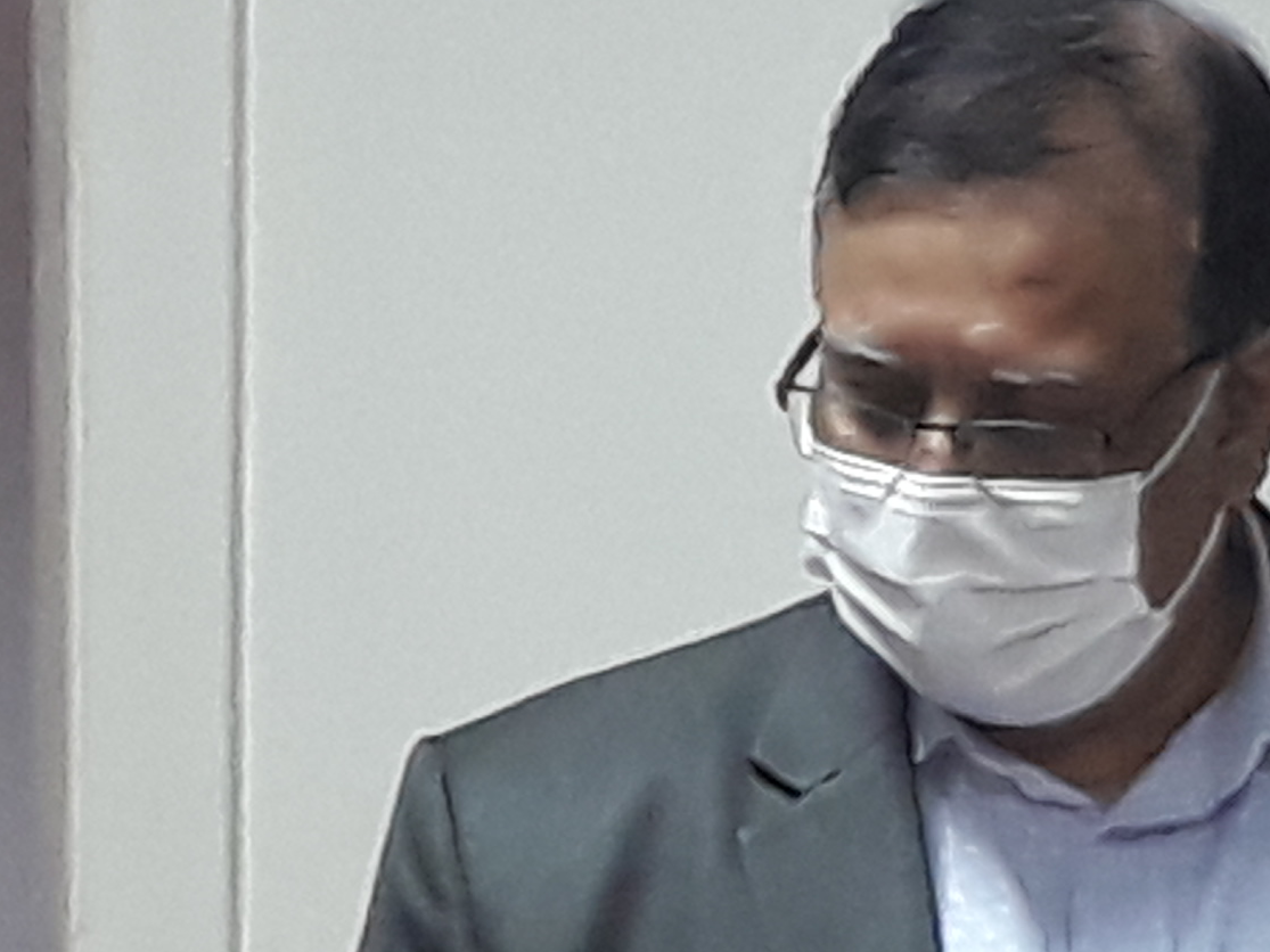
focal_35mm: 100
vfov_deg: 14.1
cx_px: 126
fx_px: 3668
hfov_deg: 19.3
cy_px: 1315
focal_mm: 3.6
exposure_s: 1/25
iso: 160
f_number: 1.9
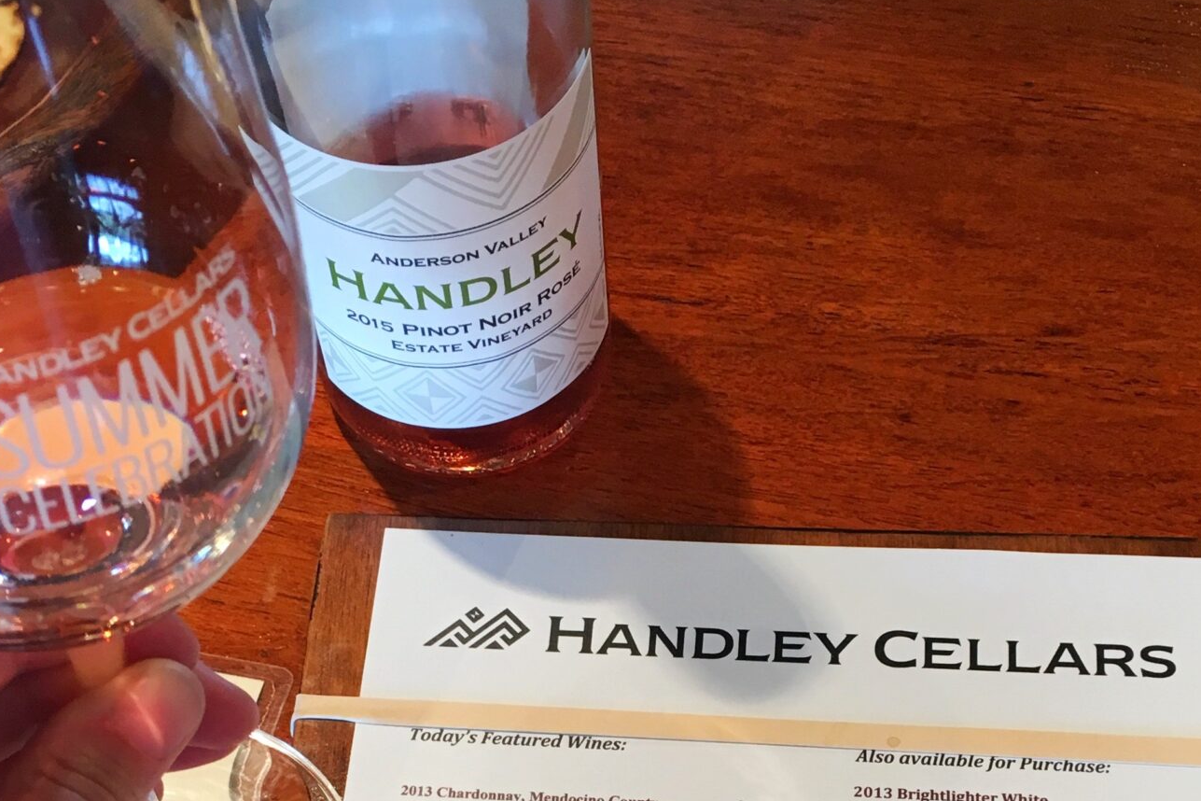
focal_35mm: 60
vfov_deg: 21.4
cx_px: 646
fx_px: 2002
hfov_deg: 33.4
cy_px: 892
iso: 80
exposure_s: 1/30
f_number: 2.2
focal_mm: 4.15
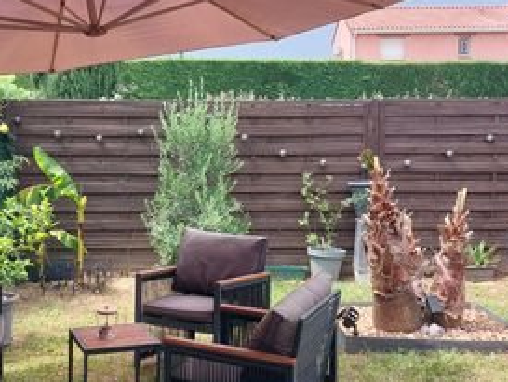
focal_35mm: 55
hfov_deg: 34.9
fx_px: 807
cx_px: 229
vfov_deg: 26.6
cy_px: 205
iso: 25
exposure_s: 1/263
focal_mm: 5.23
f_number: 1.8
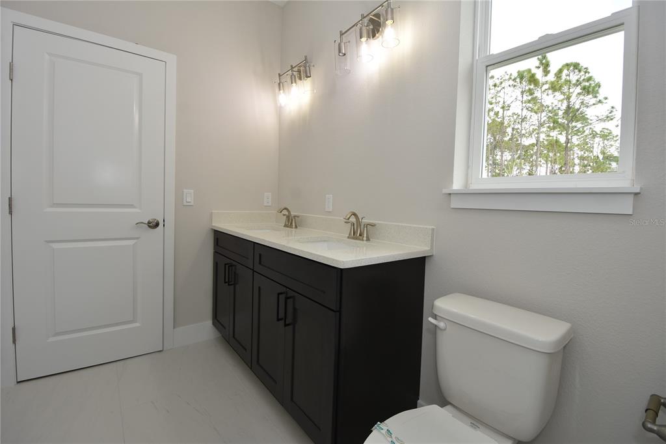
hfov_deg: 100.4
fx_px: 277
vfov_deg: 77.3
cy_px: 222
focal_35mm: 15
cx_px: 333
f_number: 5
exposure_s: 1/100
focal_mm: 10
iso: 200
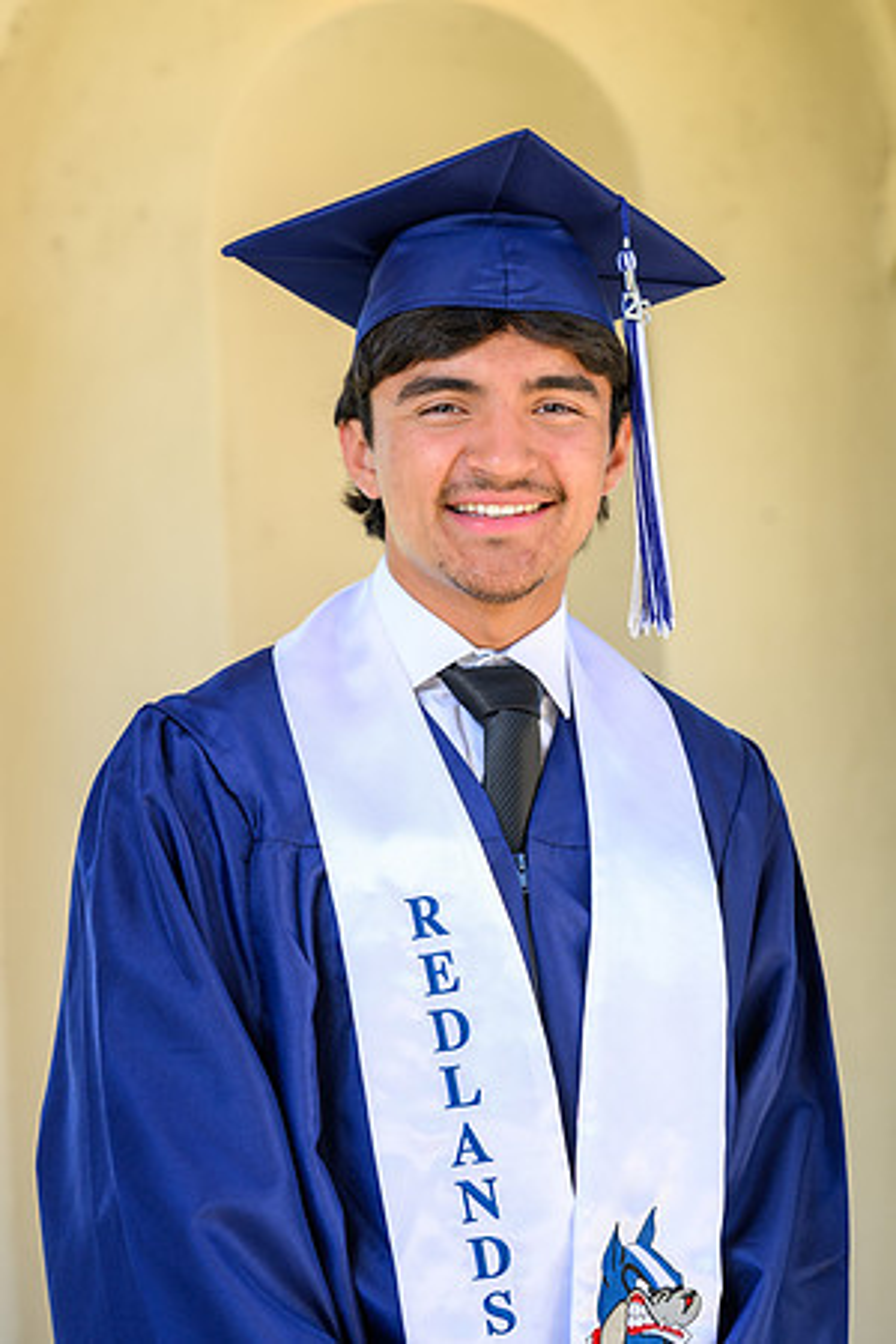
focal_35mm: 85
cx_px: 448
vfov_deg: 23.9
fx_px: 3173
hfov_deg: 16.1
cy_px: 672
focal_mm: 85
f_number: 5.6
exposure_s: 1/80
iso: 100
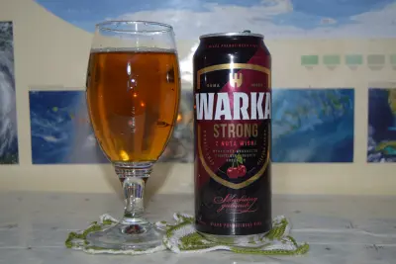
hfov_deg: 37.8
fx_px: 578
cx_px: 198
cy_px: 132
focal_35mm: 52
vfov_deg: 25.8
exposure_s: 1/60
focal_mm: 35
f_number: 4.5
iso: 280
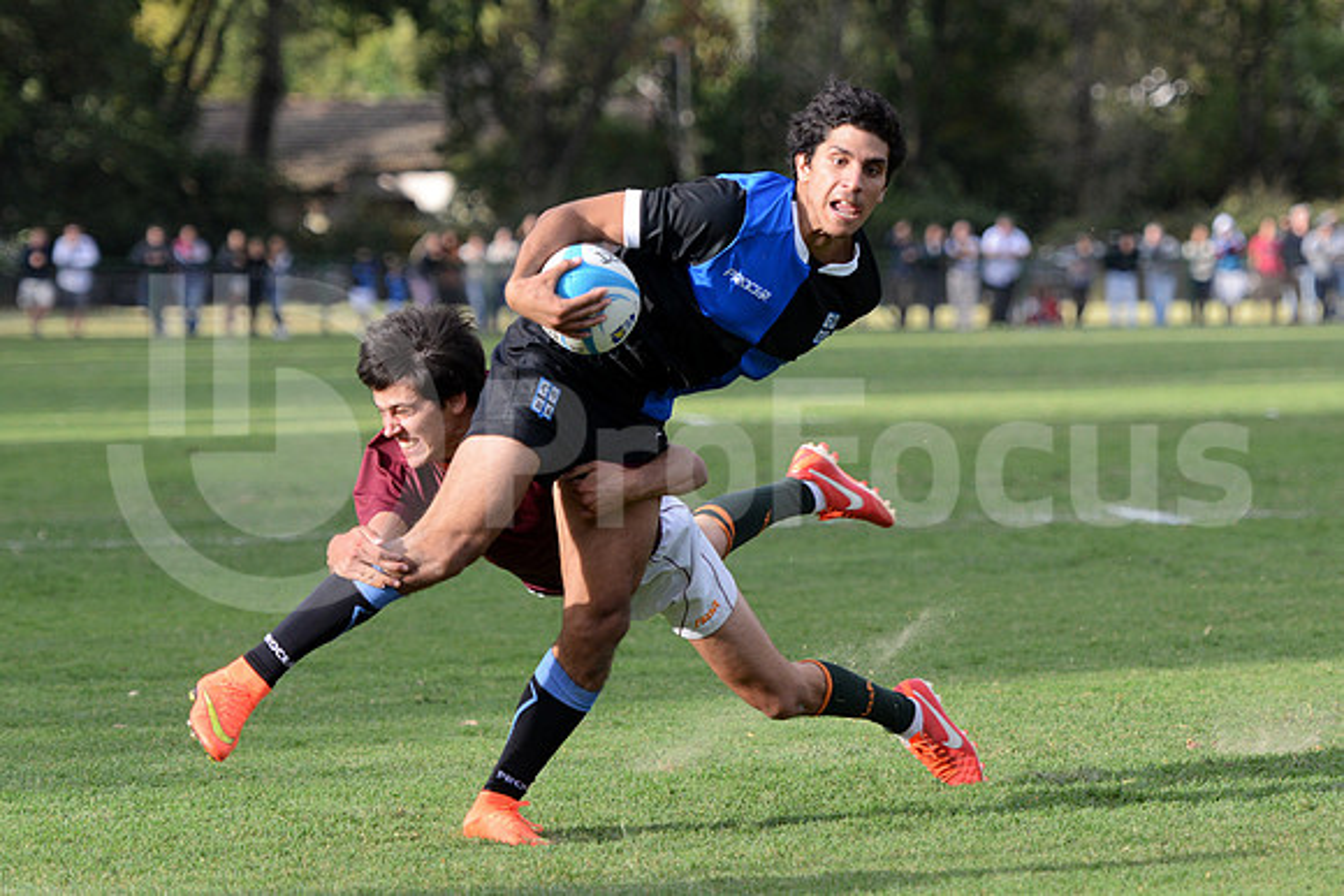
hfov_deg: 13.2
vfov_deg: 8.9
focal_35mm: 155
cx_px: 672
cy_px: 448
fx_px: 5788
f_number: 4
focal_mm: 155
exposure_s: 1/1250
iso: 800
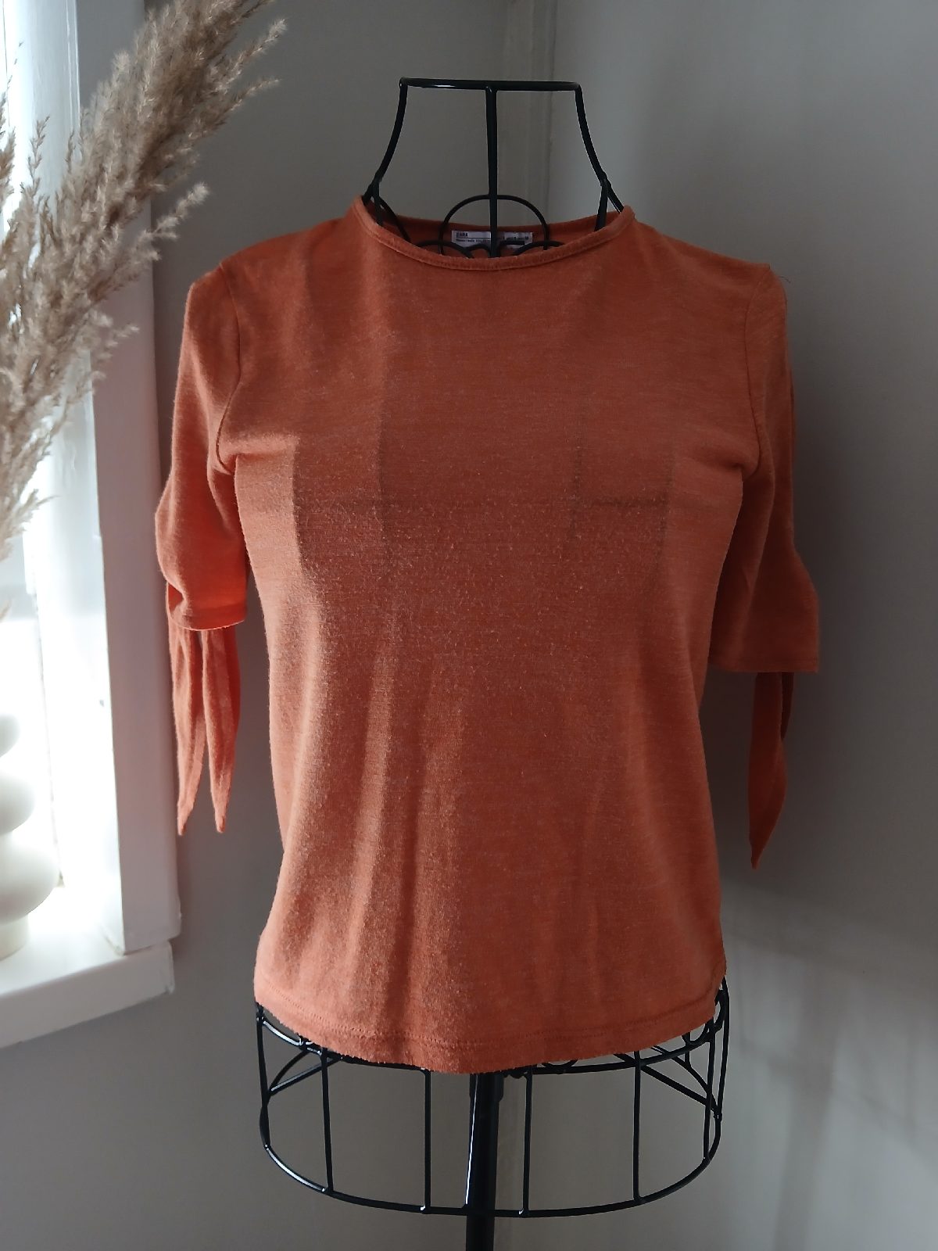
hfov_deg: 53.1
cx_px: 469
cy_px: 626
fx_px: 939
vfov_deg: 67.3
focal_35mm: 26
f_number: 1.8
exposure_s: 1/33.3
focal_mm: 3.98
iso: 200
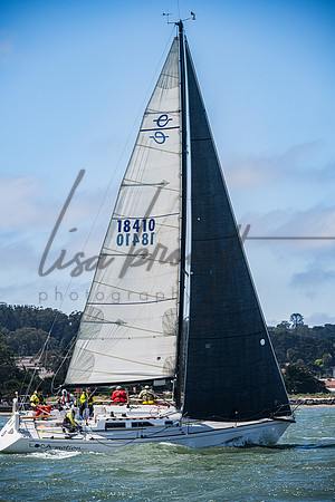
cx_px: 168
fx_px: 2024
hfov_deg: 9.5
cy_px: 251
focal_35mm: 145
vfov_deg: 14.2
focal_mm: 145
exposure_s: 1/2000
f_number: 7.1
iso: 500
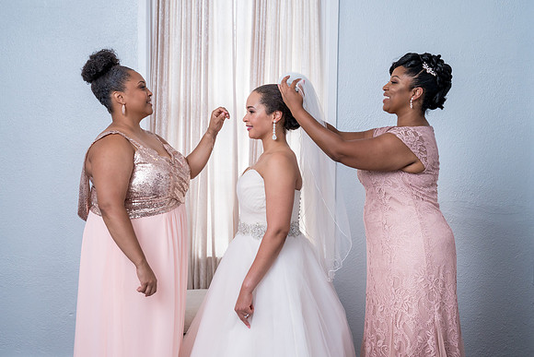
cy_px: 178
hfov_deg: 42.7
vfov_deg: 29.3
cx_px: 267
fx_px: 682
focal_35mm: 46
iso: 1250
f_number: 6.3
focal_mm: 46
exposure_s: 1/160
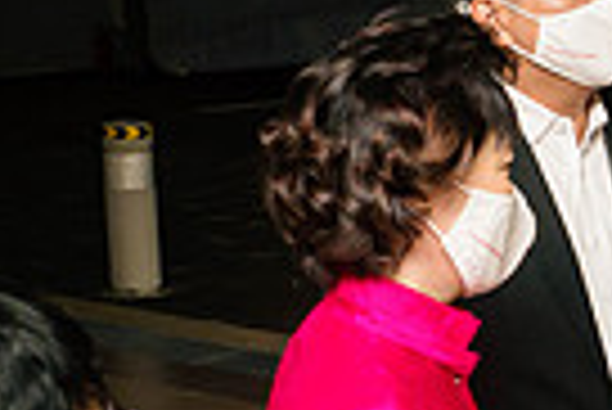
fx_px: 2331
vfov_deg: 10.0
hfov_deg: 13.5
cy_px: 309
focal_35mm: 137
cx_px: 1084
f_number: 2.8
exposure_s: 1/125
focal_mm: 15
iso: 1250
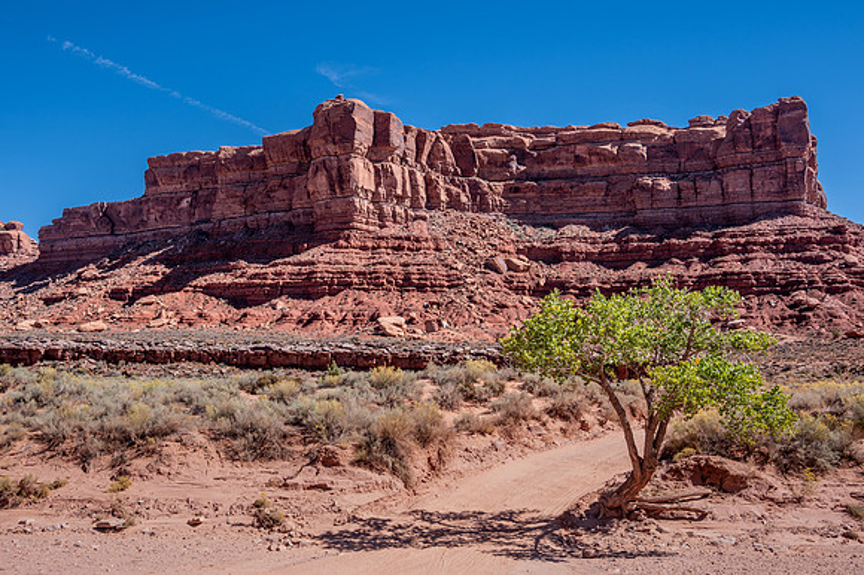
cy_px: 287
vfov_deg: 35.8
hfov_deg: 51.8
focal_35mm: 37
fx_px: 889
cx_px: 429
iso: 200
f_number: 14
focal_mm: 34
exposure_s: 1/125
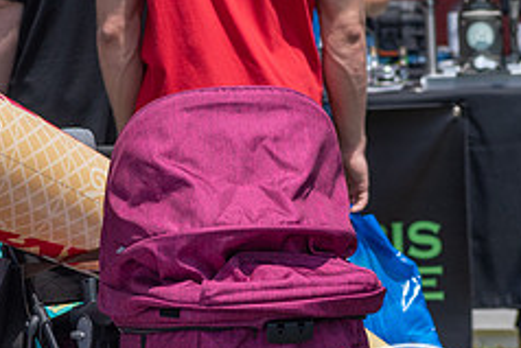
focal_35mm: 557
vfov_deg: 2.5
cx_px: 159
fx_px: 8066
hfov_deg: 3.7
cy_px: 259
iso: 320
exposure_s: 1/2000
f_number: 5.6
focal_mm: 150
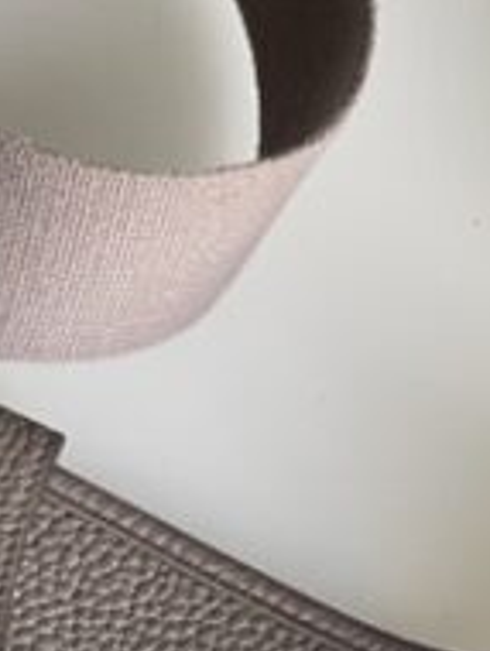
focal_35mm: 314
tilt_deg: -61.2
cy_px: 738
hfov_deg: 4.7
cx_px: -312
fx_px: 5913
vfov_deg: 6.3
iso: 250
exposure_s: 1/109
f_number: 2.2
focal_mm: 7.5
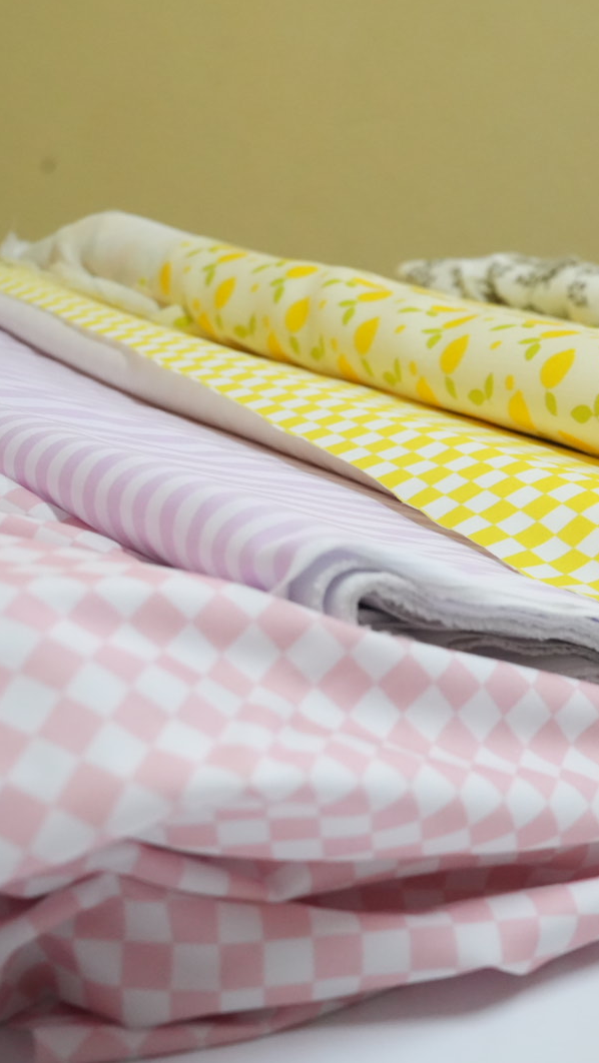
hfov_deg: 20.1
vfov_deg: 35.4
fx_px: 1665
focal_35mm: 59
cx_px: 502
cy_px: 528
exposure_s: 1/250
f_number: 8
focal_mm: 37
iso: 8000
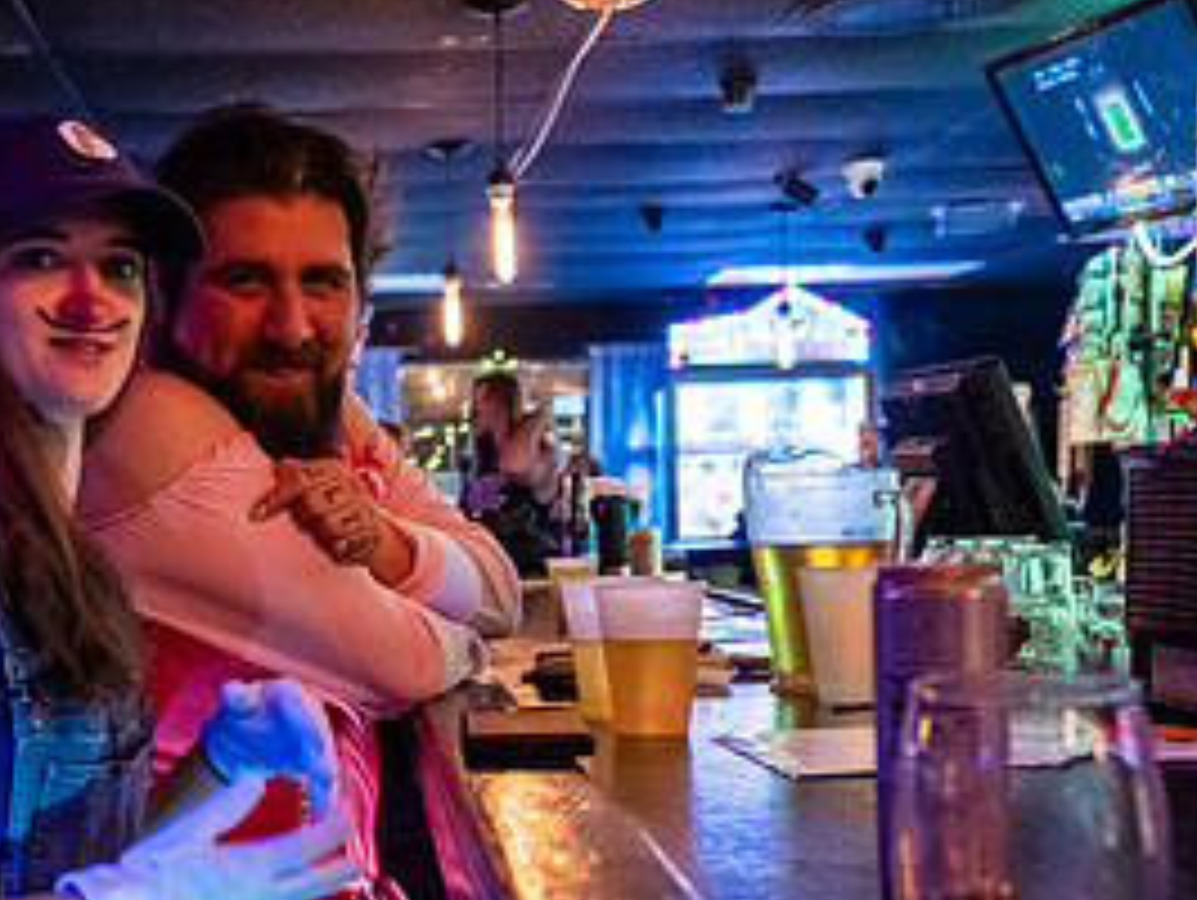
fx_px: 1904
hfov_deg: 34.3
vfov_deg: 26.5
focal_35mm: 55
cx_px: 332
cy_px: 540
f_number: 2.8
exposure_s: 1/160
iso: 3200
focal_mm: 24
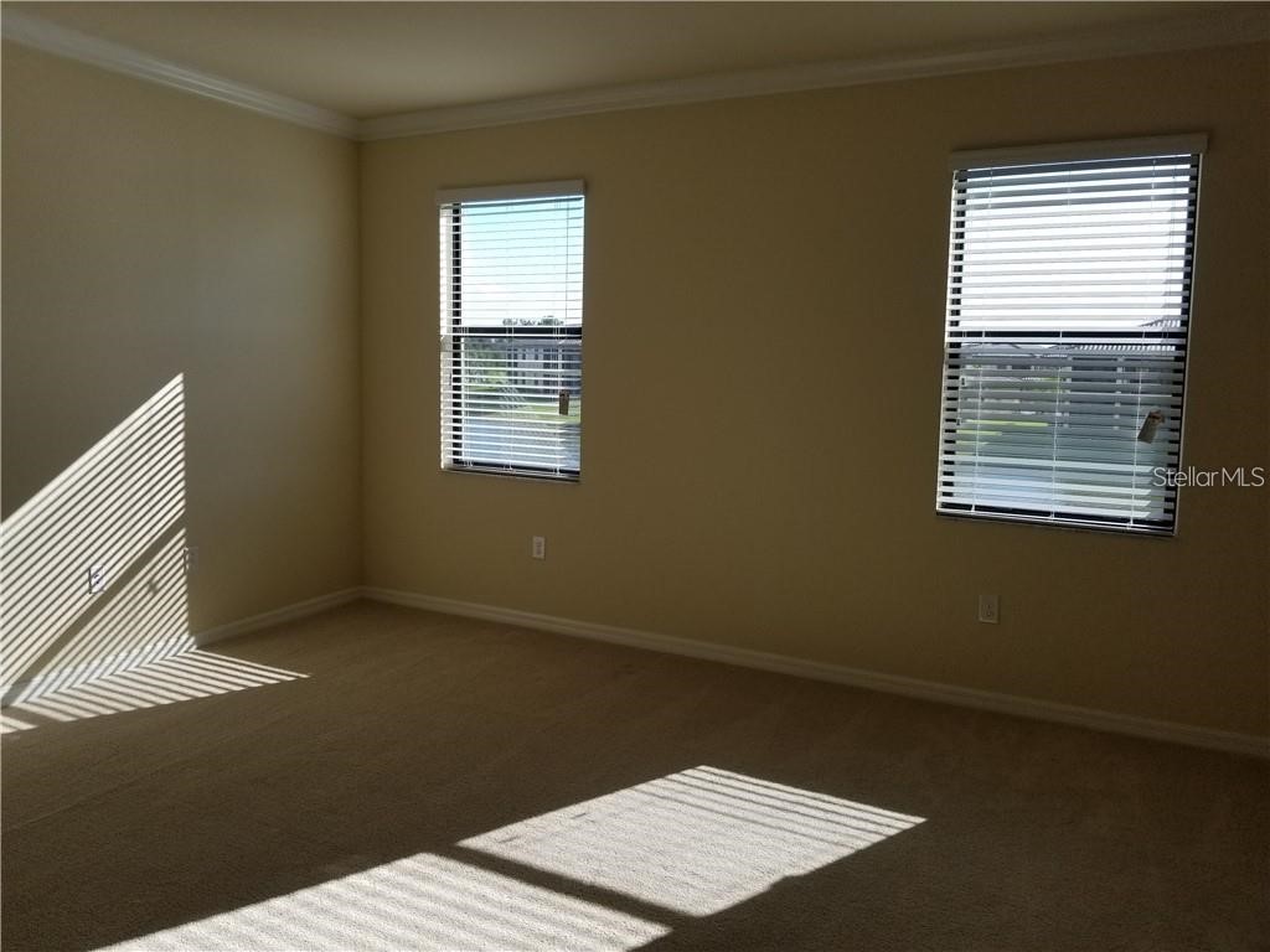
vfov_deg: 53.1
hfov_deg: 67.3
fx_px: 954
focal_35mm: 26
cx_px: 635
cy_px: 476
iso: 50
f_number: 1.7
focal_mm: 4.25
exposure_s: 1/904
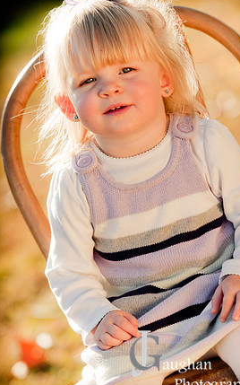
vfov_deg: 7.1
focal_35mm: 297
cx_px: 129
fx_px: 3104
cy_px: 196
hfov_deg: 4.4
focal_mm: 185
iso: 640
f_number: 3.2
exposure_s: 1/2500
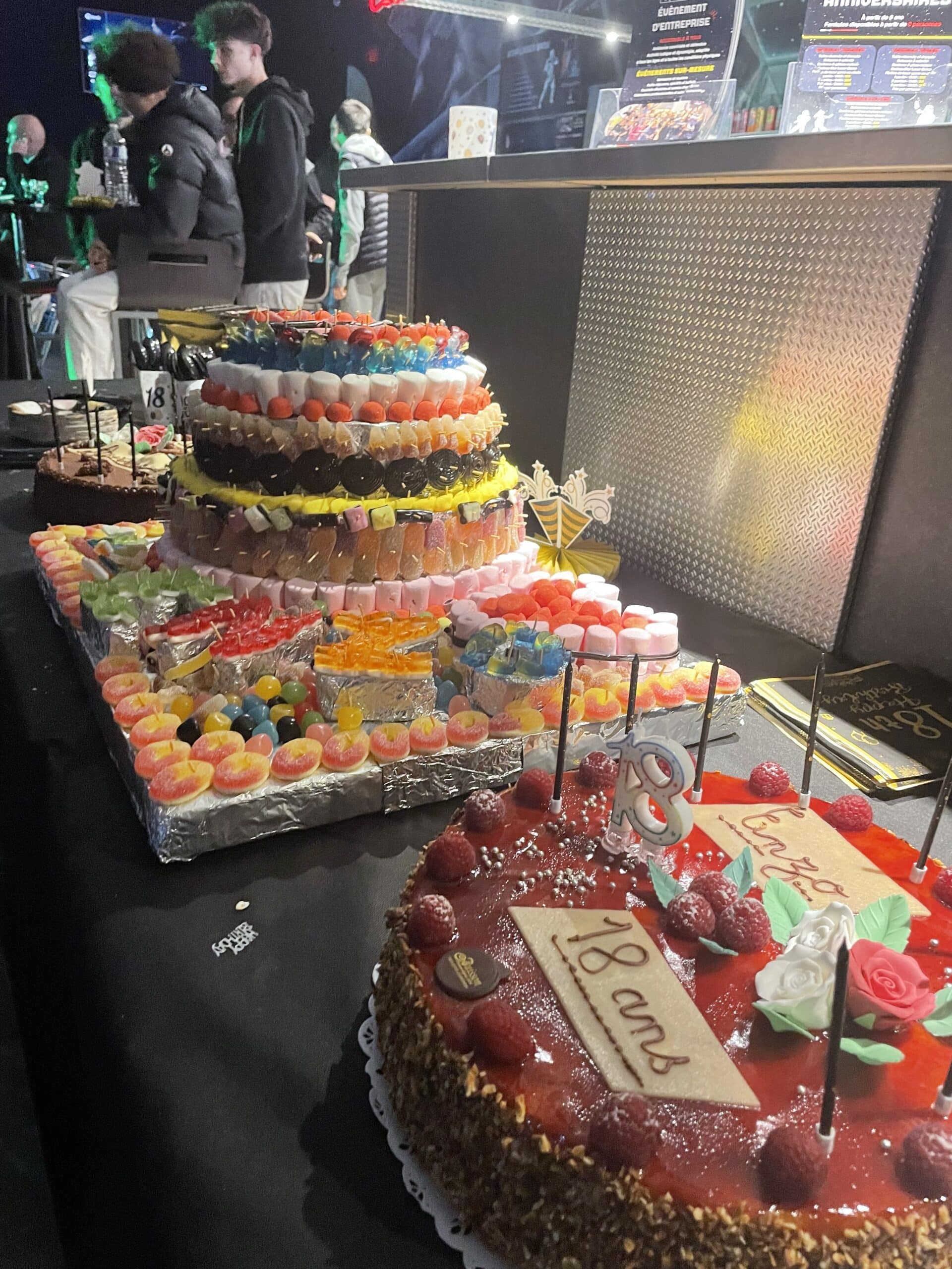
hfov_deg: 53.1
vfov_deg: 67.3
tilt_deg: -21.1
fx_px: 953
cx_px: 476
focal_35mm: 26
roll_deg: -2.8
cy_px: 634
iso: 640
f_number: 1.6
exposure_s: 1/25
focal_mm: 4.2
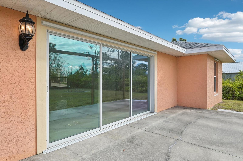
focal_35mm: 21
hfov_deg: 81.3
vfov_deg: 59.4
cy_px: 80
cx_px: 122
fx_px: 142
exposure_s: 1/1000
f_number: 8
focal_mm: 21
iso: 400
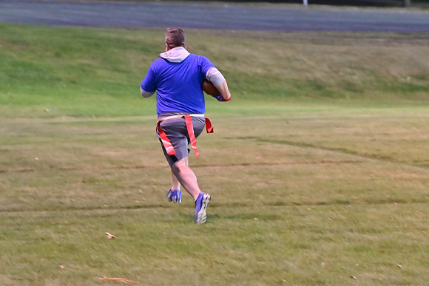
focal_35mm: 187
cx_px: 214
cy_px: 143
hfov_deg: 11.0
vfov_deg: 7.3
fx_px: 2229
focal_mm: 125
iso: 6400
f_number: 4
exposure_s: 1/200
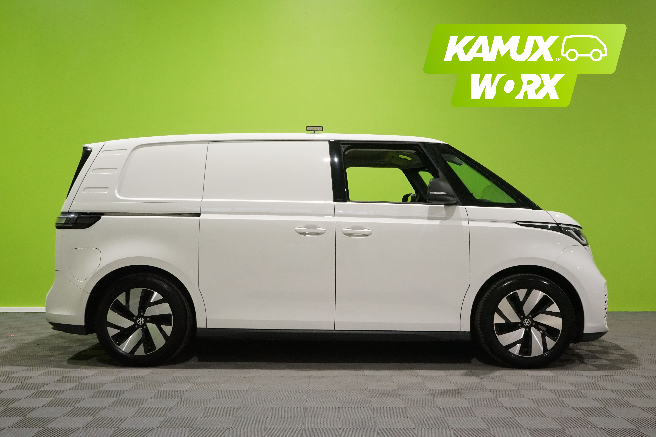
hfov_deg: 55.8
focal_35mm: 34
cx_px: 328
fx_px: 620
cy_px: 218
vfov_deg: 38.9
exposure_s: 1/50
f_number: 14
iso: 6400
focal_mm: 34
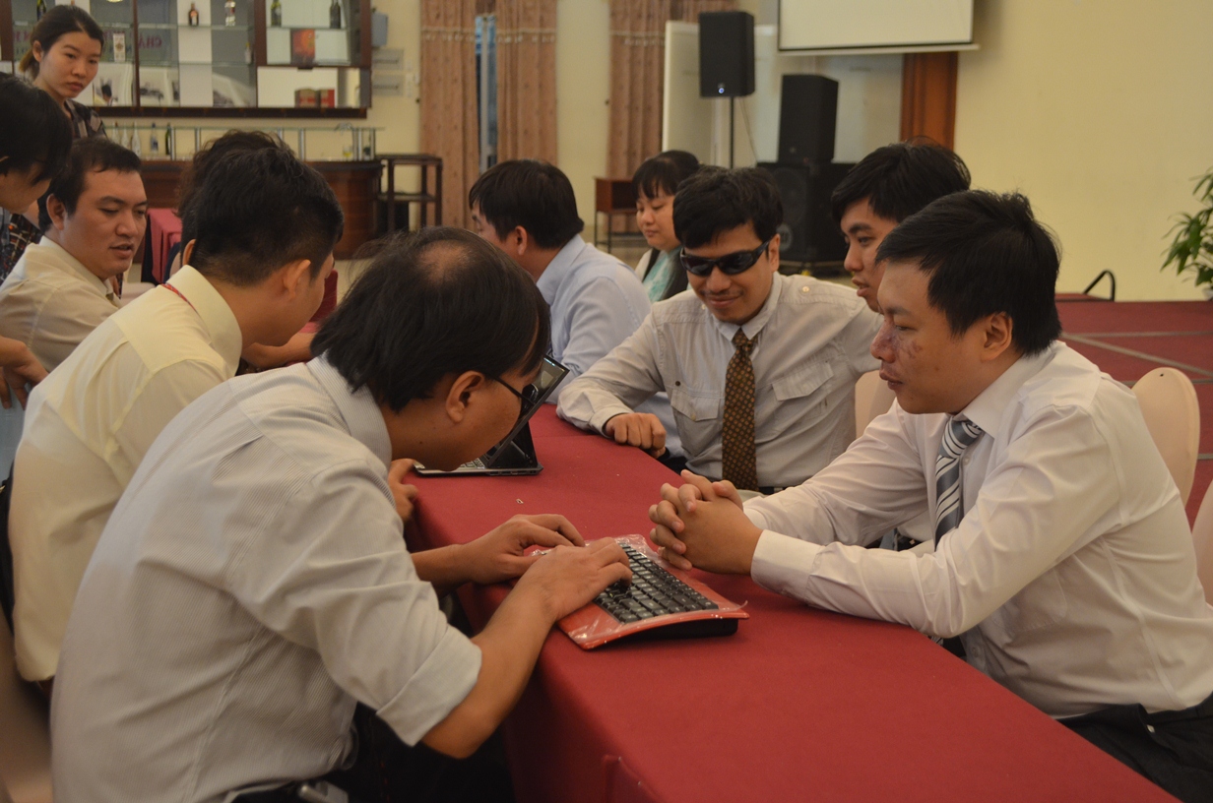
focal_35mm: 52
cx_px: 606
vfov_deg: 25.6
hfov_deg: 37.9
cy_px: 402
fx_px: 1765
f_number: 5
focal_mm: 35
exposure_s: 1/30
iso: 900
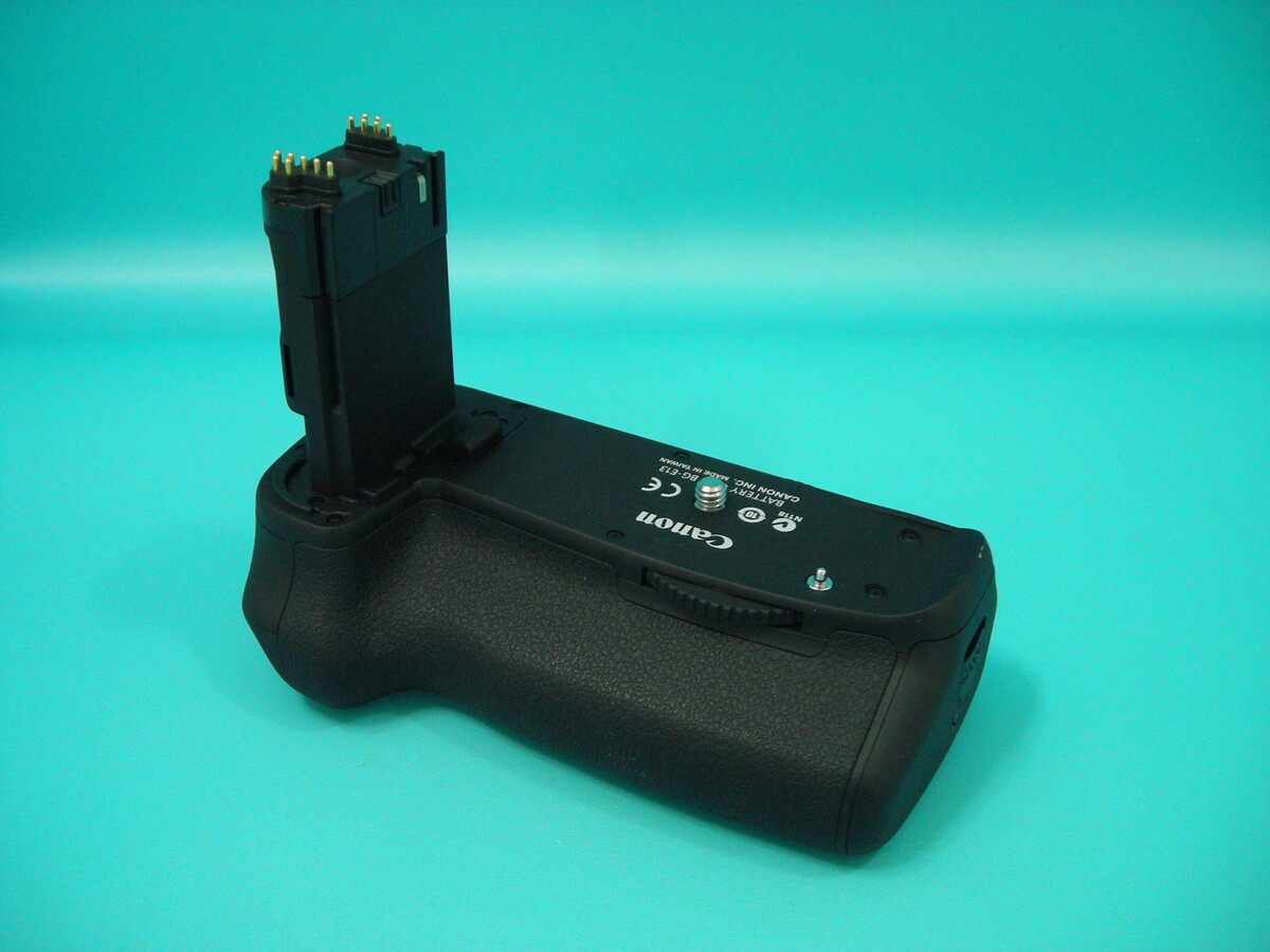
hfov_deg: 49.0
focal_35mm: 38
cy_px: 476
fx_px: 1394
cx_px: 635
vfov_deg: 37.7
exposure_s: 1/18.5
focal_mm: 6.3
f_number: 3.2
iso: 200
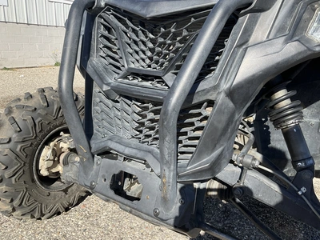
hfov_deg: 61.7
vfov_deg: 48.2
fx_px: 268
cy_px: 120
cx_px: 160
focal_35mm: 29
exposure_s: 1/855
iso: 25
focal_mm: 3
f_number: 1.8
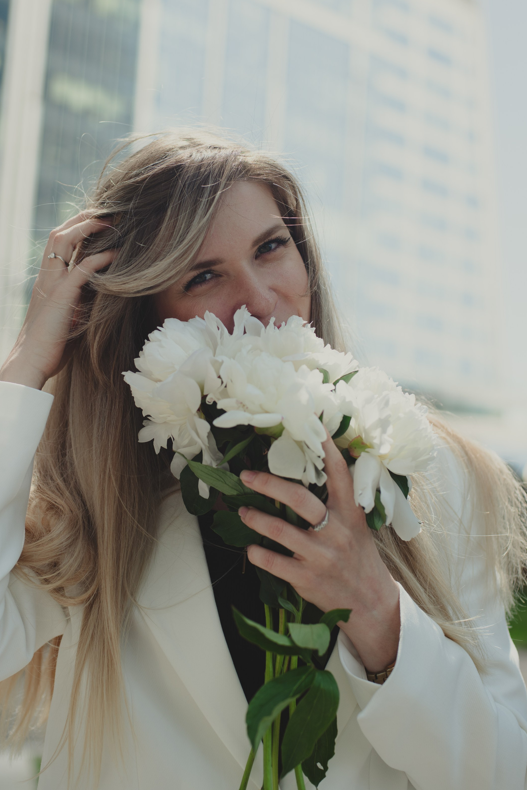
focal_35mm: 65
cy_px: 310
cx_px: 252
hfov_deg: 20.9
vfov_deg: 30.9
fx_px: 1427
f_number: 3.2
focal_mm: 50
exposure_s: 1/1000
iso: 100
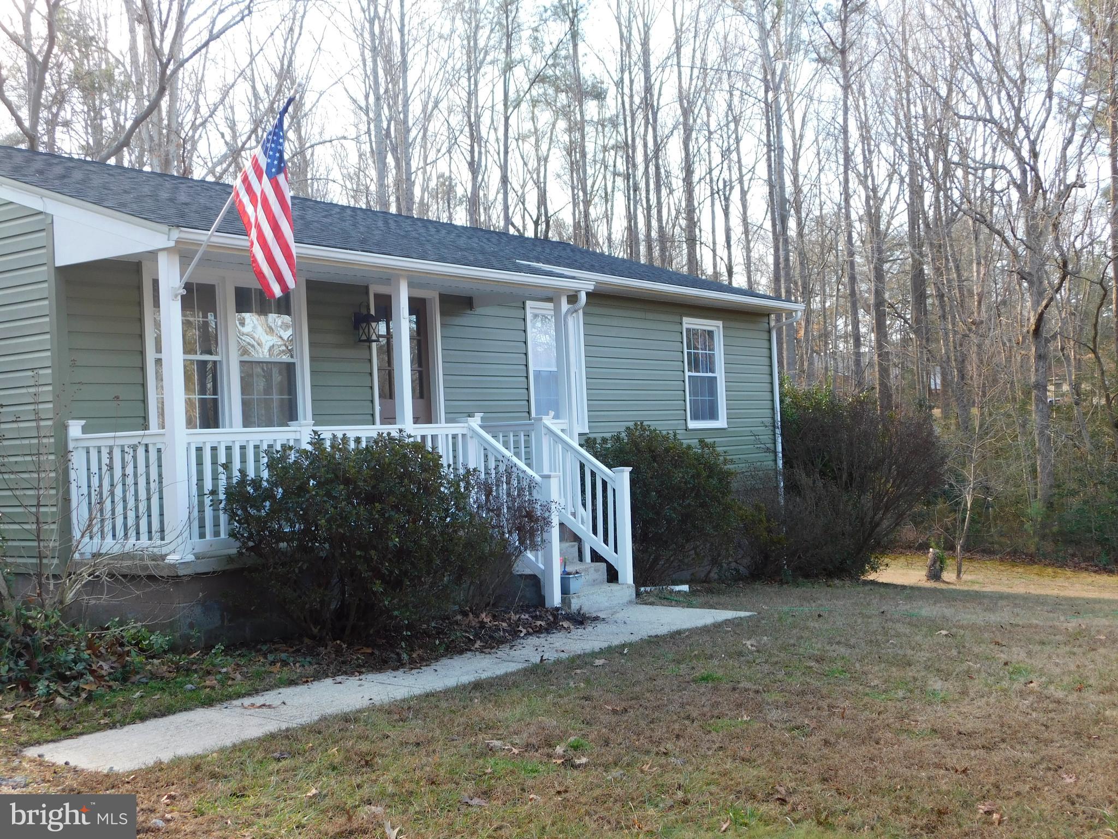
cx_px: 559
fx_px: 1292
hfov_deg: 46.8
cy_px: 420
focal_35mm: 40
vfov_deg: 36.0
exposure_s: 1/80
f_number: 3.6
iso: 125
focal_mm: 7.1
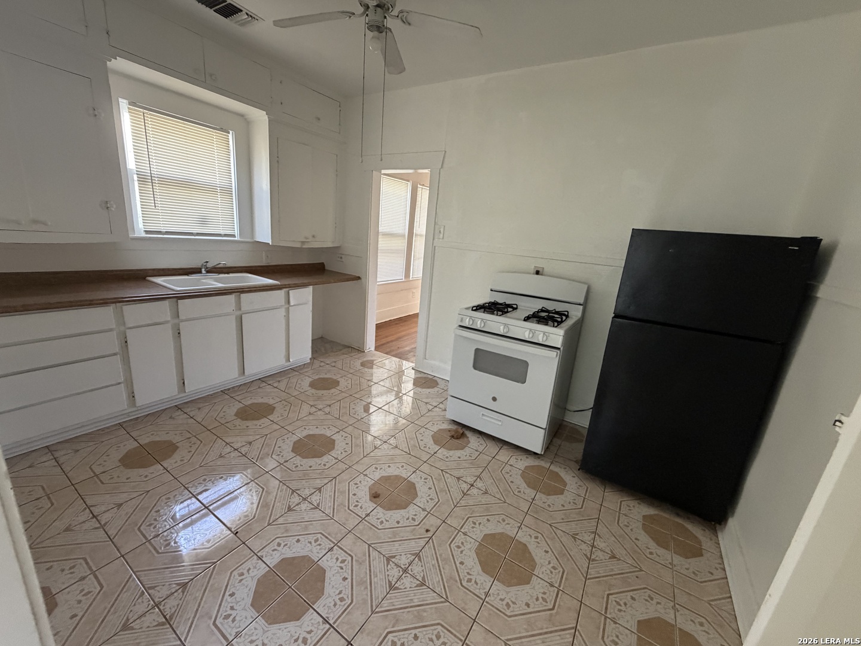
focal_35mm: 14
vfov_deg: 85.7
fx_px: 348
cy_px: 323
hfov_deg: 102.1
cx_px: 430
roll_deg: -4.1
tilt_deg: -13.8
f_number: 2.2
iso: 500
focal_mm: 2.22
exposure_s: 1/60
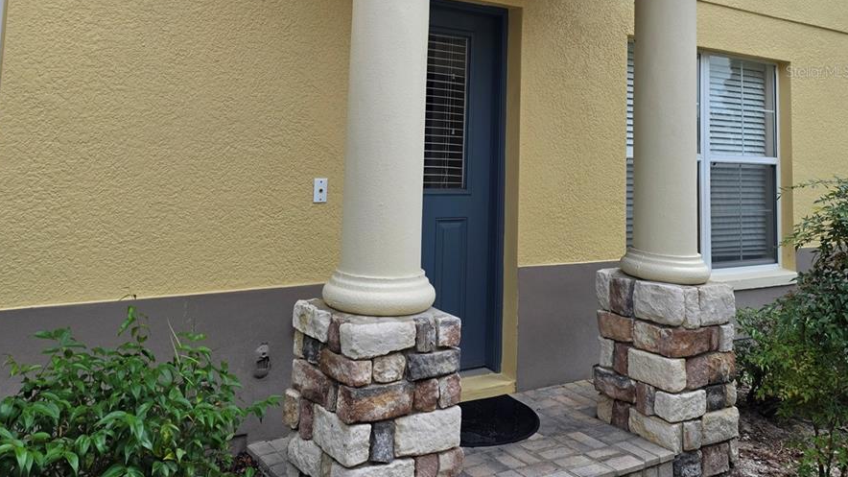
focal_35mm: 34
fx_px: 764
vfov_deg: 33.3
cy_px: 71
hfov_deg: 58.0
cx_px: 422
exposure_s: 1/2593
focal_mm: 6.25
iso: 80
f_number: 1.7
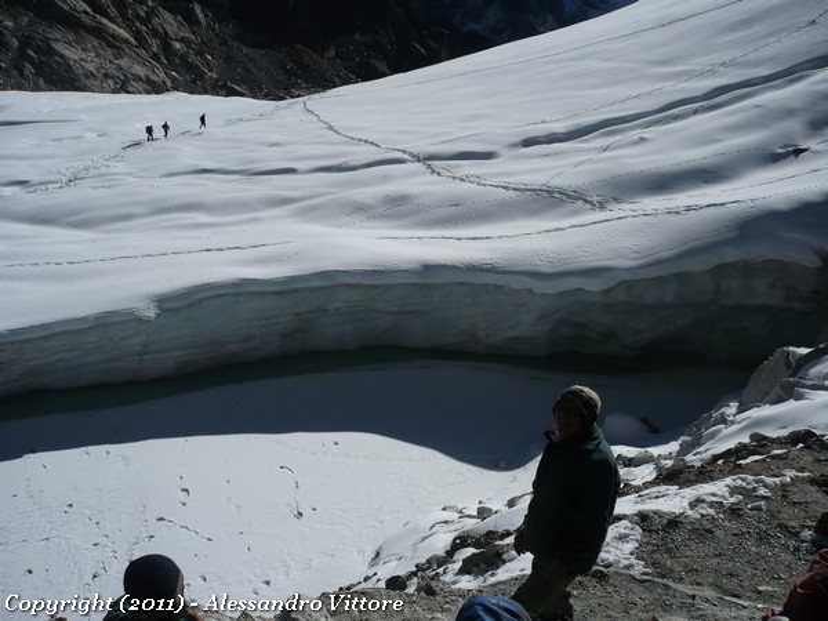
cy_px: 310
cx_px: 414
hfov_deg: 52.6
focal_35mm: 35
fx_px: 837
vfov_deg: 40.7
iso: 100
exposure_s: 1/1000
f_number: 8
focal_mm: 5.8
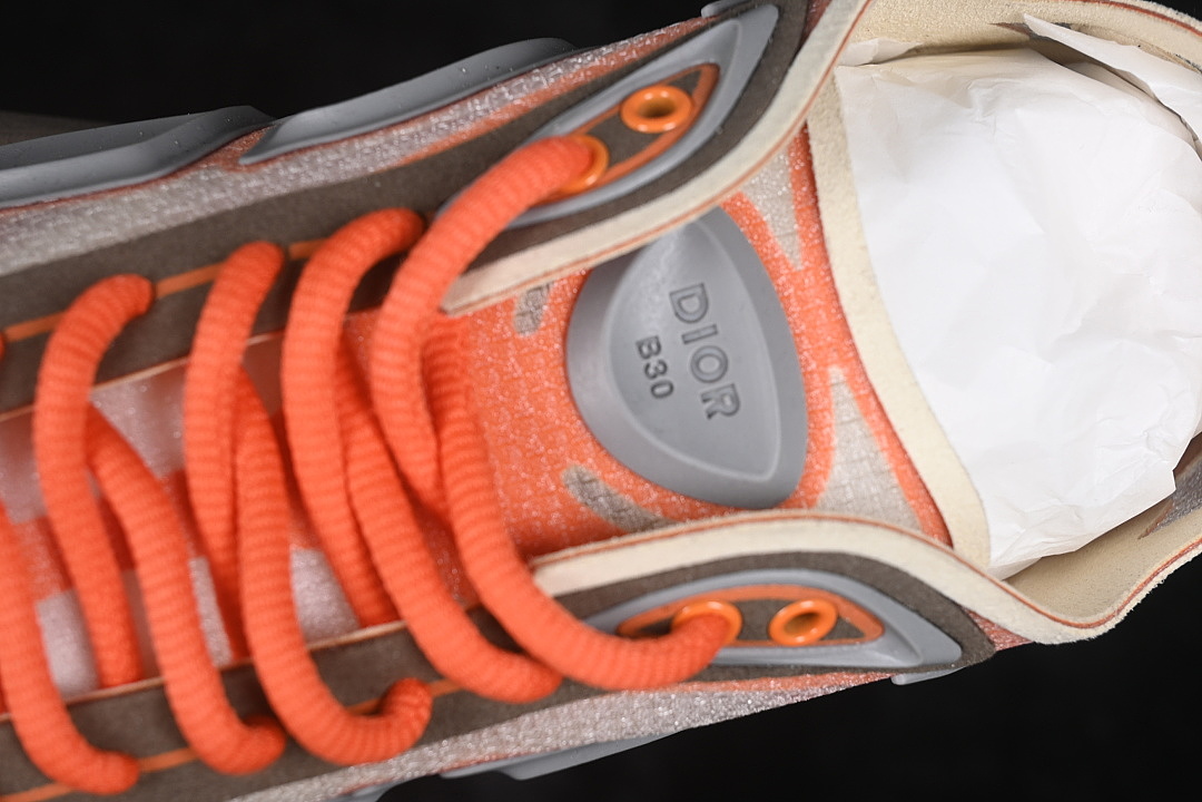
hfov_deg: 27.0
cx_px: 601
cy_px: 401
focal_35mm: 75
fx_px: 2504
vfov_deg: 18.2
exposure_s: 1/80
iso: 160
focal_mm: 50
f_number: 7.1
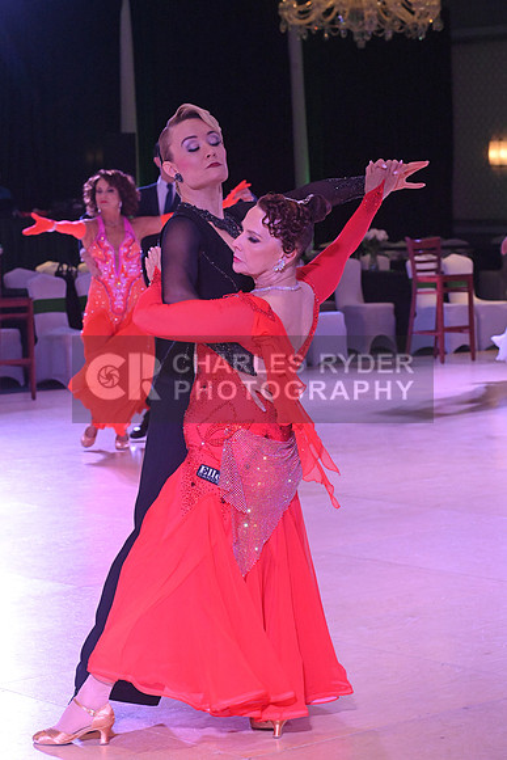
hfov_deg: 13.7
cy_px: 380
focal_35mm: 100
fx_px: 2111
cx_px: 254
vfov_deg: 20.4
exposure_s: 1/320
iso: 5000
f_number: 9
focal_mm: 100
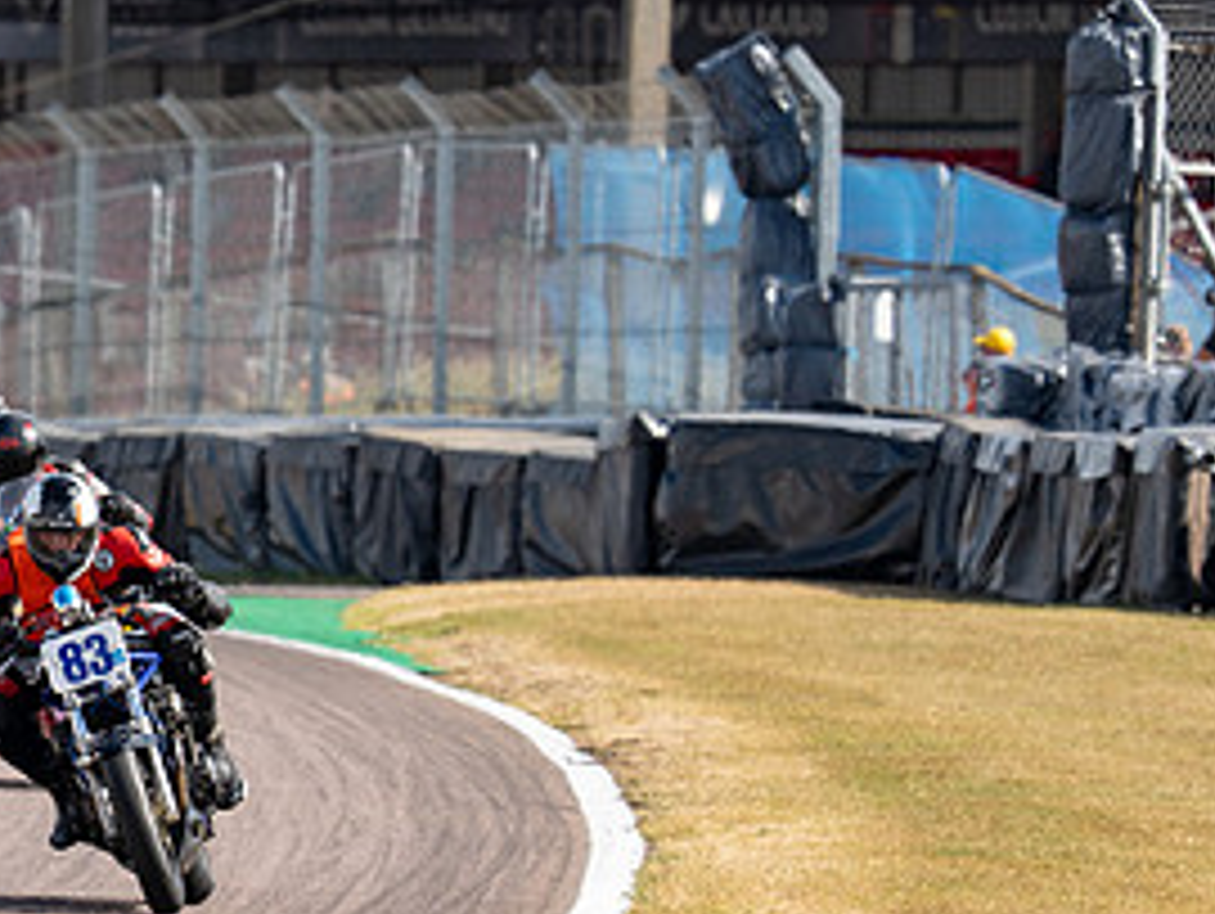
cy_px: 611
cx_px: 57
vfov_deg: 1.8
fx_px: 29264
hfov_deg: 2.4
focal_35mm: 833
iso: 200
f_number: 6.3
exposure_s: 1/640
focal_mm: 400
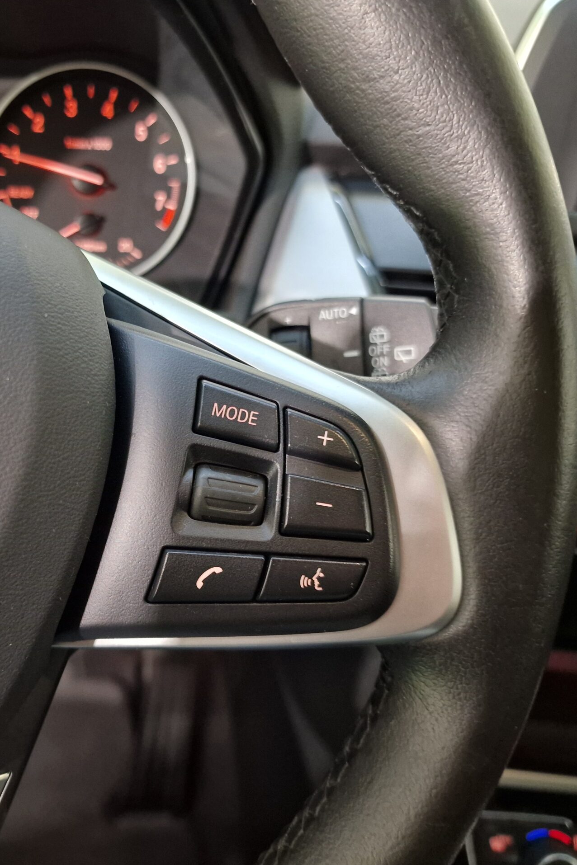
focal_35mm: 32
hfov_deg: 40.1
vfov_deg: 58.7
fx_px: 769
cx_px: 151
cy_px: 432
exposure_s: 1/33
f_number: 1.8
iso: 500
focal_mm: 6.4
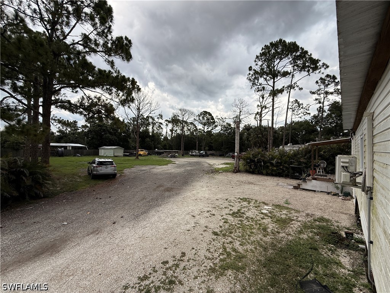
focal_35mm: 14
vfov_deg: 85.7
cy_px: 146
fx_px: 158
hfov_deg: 102.1
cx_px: 195
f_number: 2.2
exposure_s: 1/770
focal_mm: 2.22
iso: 50
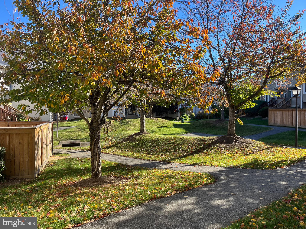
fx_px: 230
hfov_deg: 67.3
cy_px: 114
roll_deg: +0.0
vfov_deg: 53.1
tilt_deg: -2.3
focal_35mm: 26
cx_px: 153
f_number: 1.6
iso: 50
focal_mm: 5.1
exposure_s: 1/864
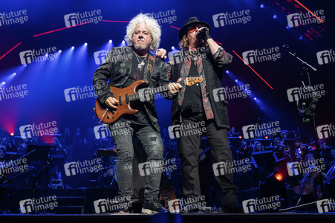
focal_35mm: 37
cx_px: 168
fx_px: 344
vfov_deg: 35.9
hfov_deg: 51.9
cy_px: 112
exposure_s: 1/320
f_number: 4.5
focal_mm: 37
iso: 2500
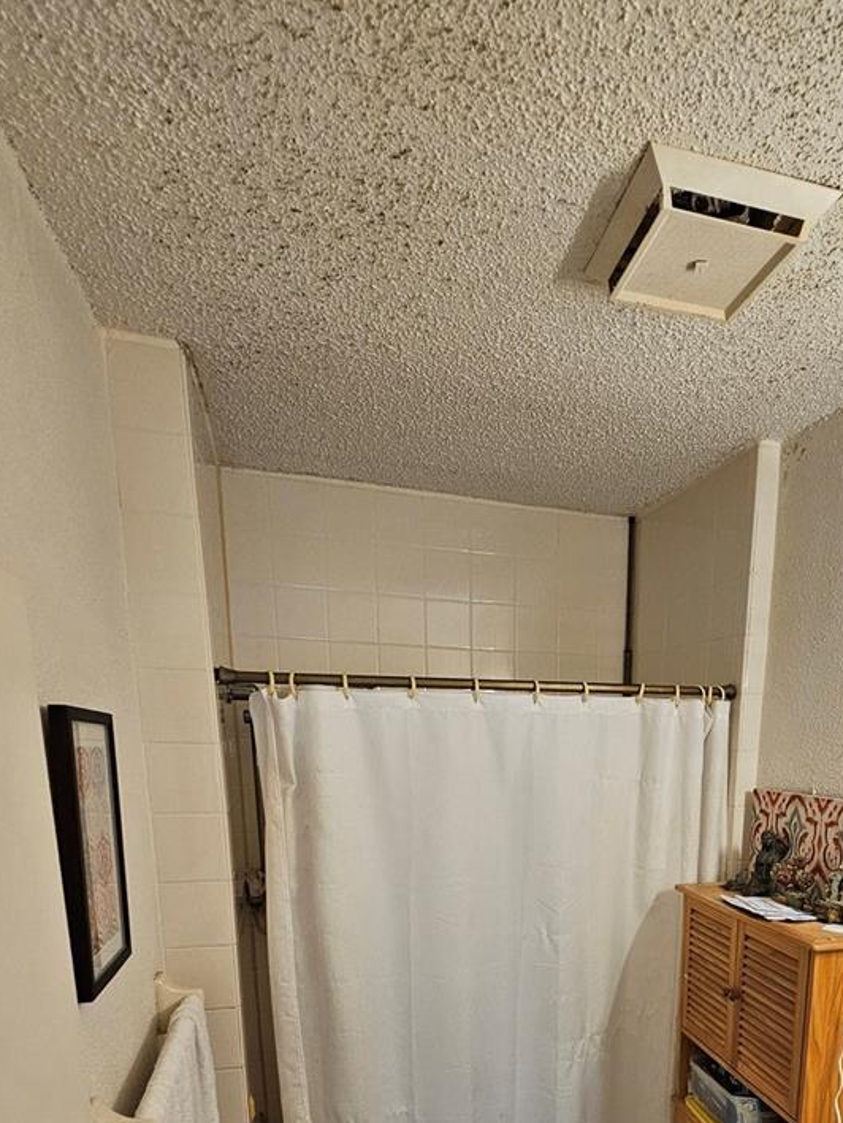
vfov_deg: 69.1
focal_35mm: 22
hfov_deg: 59.1
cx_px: 588
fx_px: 714
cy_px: 896
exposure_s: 1/60
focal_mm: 2.2
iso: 200
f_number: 2.2
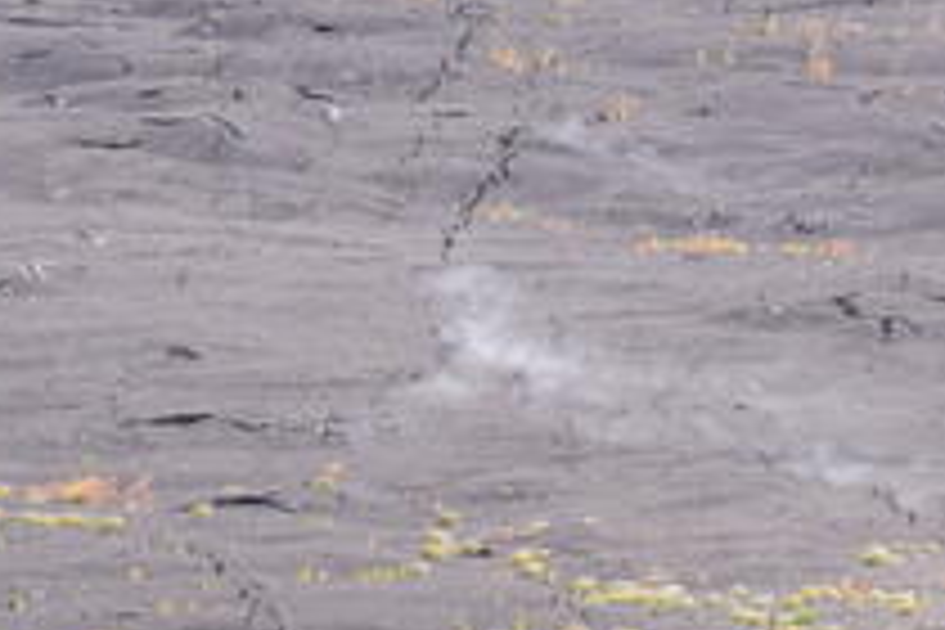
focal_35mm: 1070
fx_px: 28085
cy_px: 302
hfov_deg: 1.9
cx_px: 423
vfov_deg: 1.3
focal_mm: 250
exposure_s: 1/250
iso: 400
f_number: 10
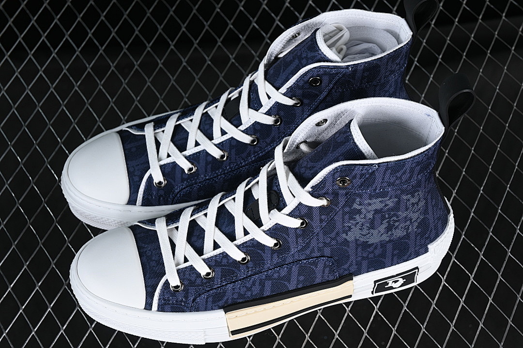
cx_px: 262
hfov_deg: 27.0
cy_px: 174
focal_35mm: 75
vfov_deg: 18.2
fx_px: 1089
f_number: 6.3
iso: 160
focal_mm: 50
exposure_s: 1/60
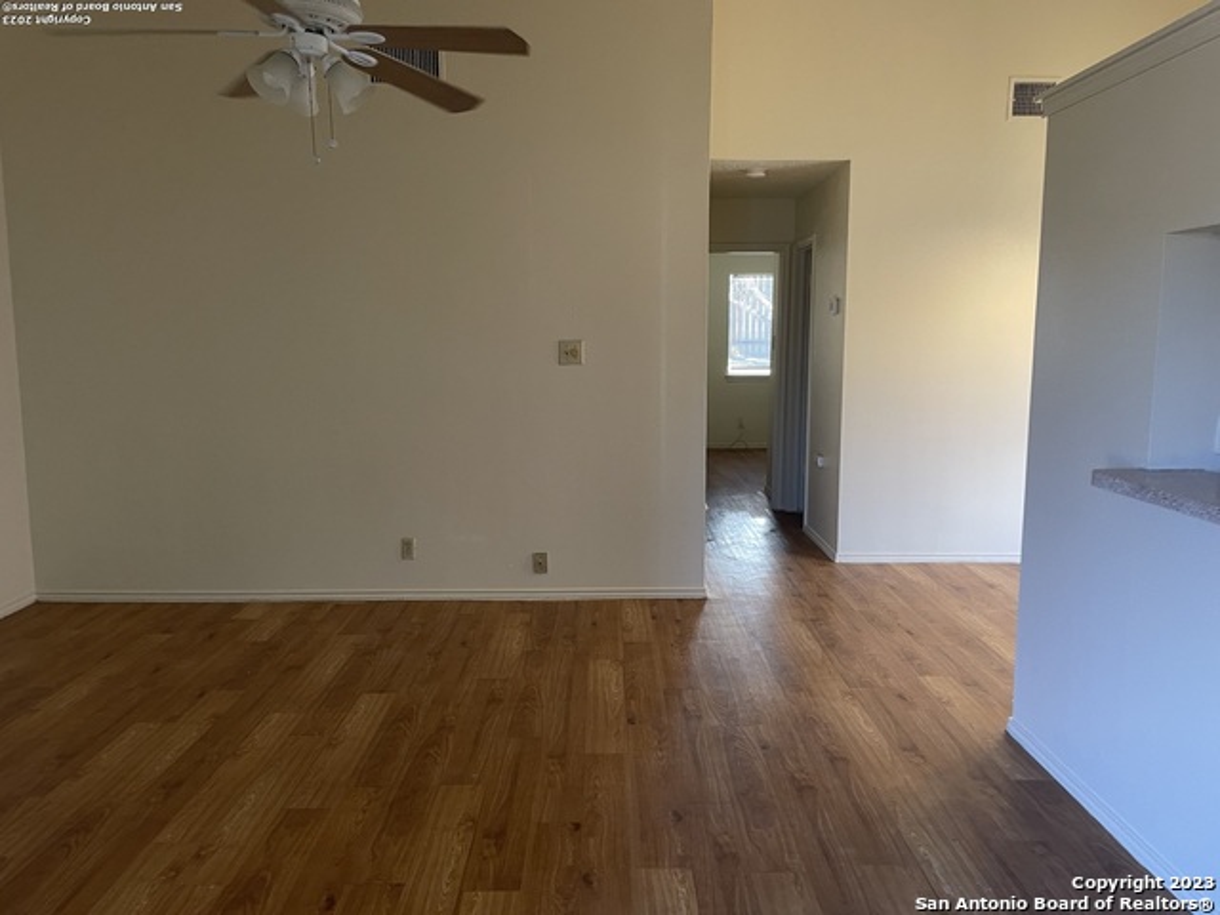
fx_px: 916
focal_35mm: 26
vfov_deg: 53.1
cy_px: 458
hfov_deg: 67.3
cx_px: 610
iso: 125
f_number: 1.6
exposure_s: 1/60
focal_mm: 4.2
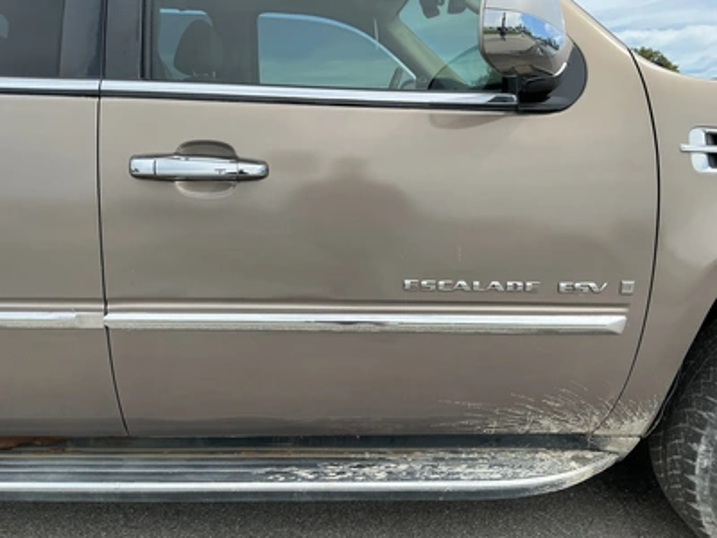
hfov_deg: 63.4
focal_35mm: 28
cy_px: 269
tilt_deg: -10.8
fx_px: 580
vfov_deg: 49.7
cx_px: 358
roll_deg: -2.6
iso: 25
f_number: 1.8
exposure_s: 1/759
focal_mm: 3
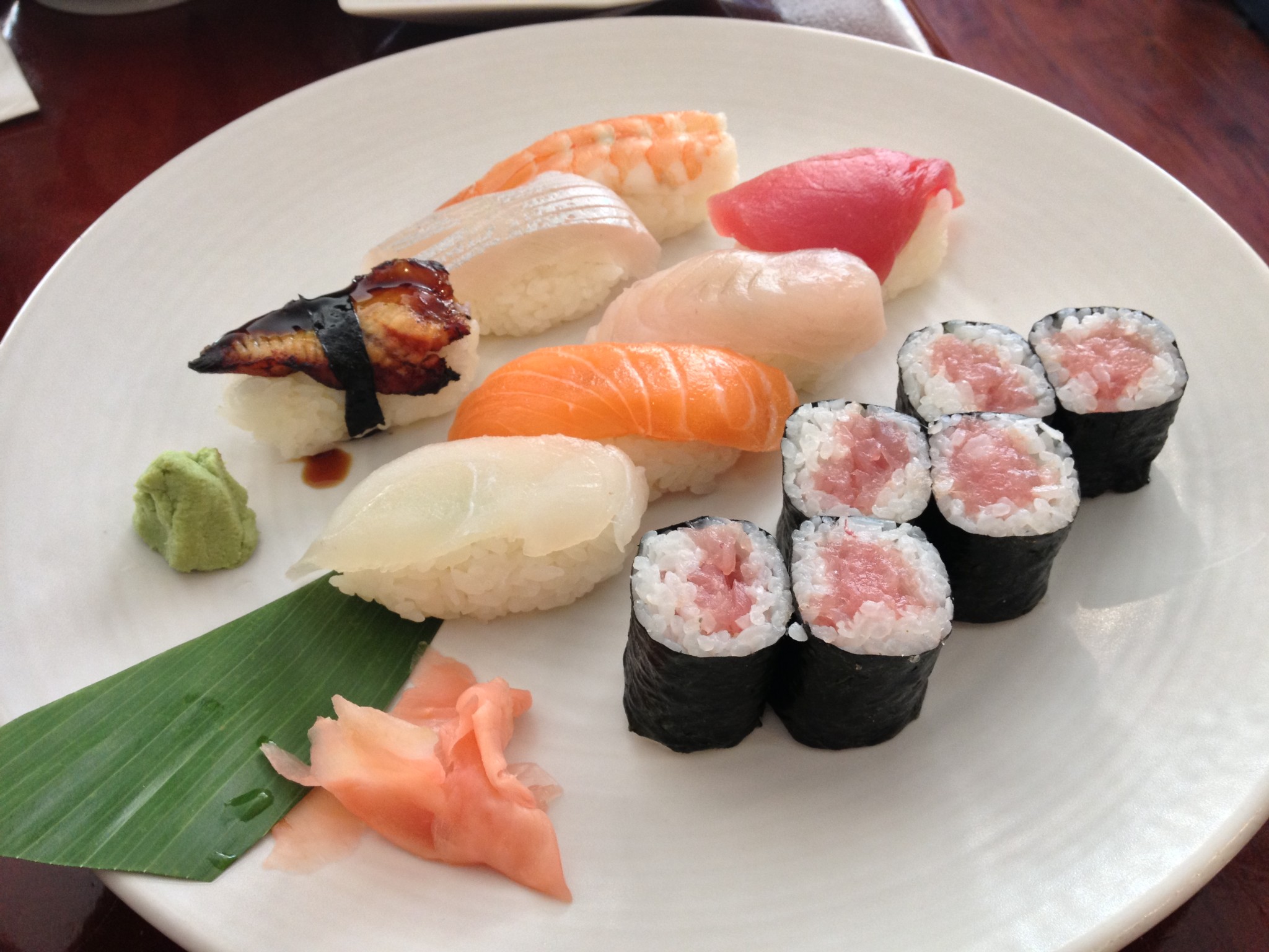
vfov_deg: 40.7
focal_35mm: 35
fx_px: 1283
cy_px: 476
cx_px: 634
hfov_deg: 52.6
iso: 100
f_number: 2.4
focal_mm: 4.28
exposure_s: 1/20
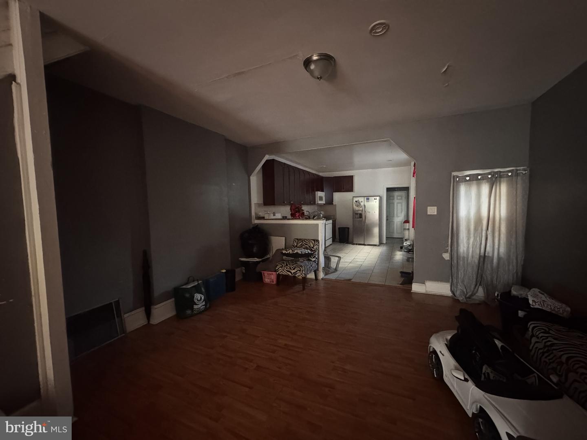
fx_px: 237
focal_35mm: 14
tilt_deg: -3.6
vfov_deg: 85.7
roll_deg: +1.0
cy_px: 220
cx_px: 294
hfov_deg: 102.1
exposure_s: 1/27
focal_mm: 2.22
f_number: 2.2
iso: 2500
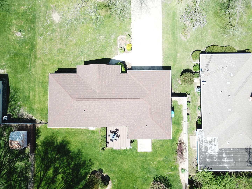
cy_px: 94
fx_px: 189
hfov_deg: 67.3
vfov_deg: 53.1
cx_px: 126
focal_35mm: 26
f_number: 2.2
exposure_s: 1/486
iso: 100
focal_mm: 4.73
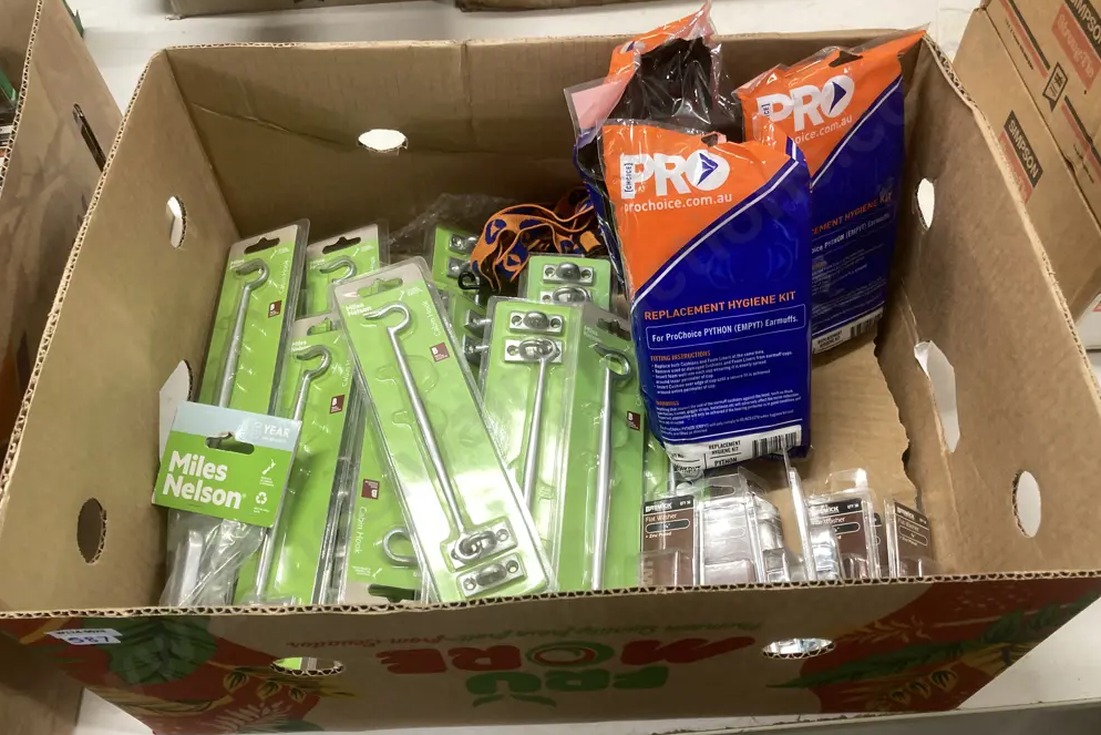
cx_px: 546
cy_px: 367
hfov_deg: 61.9
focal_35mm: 30
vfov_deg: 43.6
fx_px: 918
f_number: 1.8
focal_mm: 3.99
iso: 125
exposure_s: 1/50
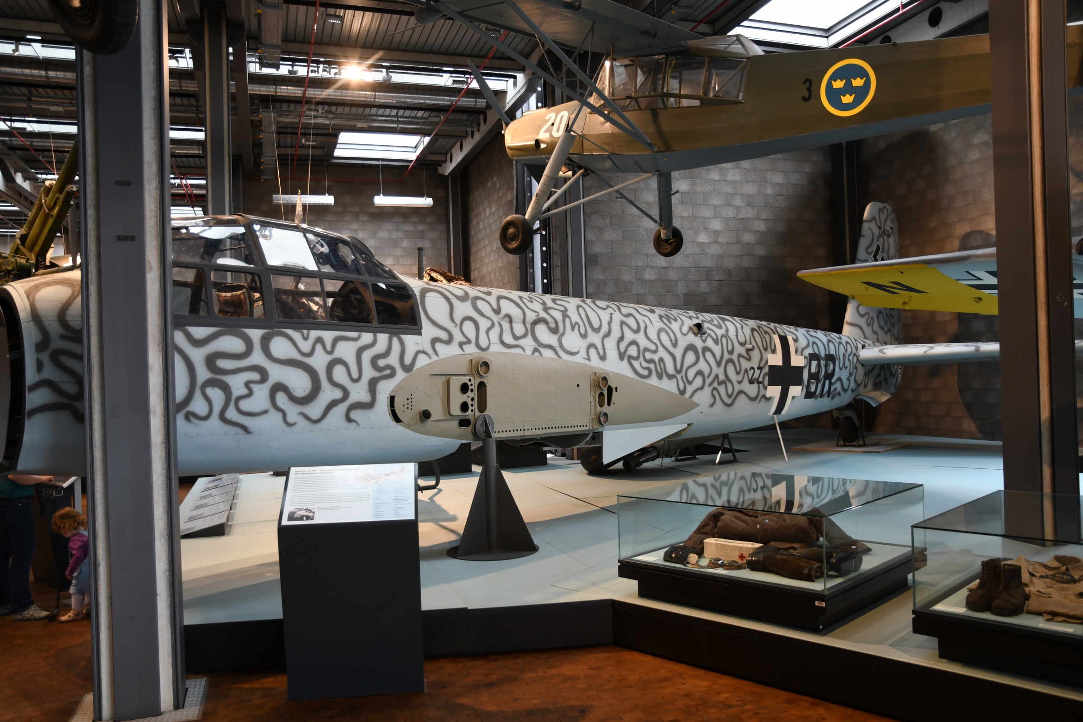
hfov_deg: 67.4
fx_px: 812
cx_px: 542
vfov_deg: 47.9
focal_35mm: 27
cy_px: 361
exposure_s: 1/40
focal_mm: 18
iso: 500
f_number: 3.8
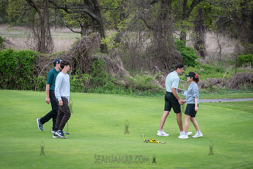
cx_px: 173
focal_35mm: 110
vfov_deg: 12.5
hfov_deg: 18.6
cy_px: 56
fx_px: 771
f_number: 5
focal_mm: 80
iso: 400
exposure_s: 1/400
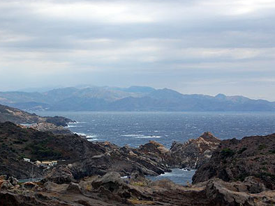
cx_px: 126
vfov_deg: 16.3
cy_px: 102
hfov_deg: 21.6
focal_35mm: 91
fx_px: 720
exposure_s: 1/640
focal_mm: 55
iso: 800
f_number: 13
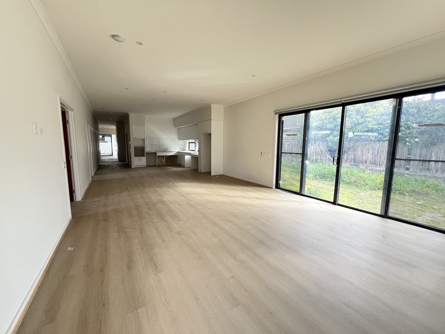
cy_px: 167
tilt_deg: -7.7
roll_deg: -0.7
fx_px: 167
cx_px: 222
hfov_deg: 106.2
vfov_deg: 89.9
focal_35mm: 13
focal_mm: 1.57
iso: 160
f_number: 1.8
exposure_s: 1/99
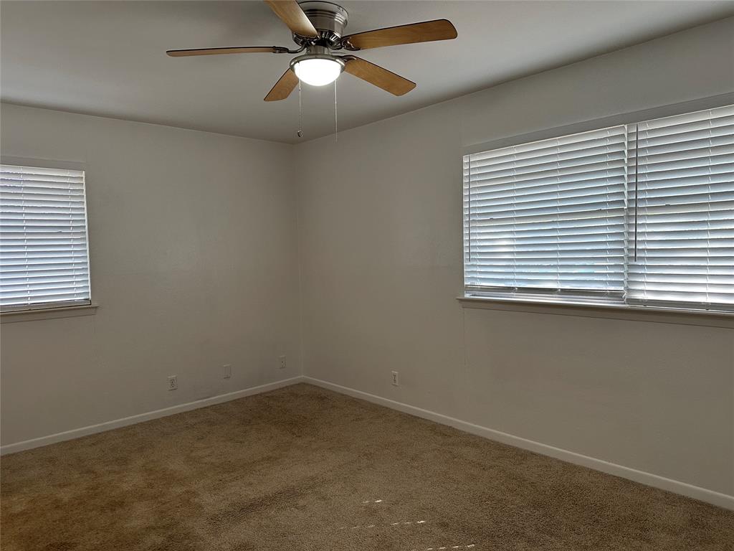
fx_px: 509
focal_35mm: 24
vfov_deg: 56.8
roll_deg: +1.4
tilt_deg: -2.9
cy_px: 276
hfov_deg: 71.6
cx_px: 367
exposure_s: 1/120
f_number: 1.78
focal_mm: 6.86
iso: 200
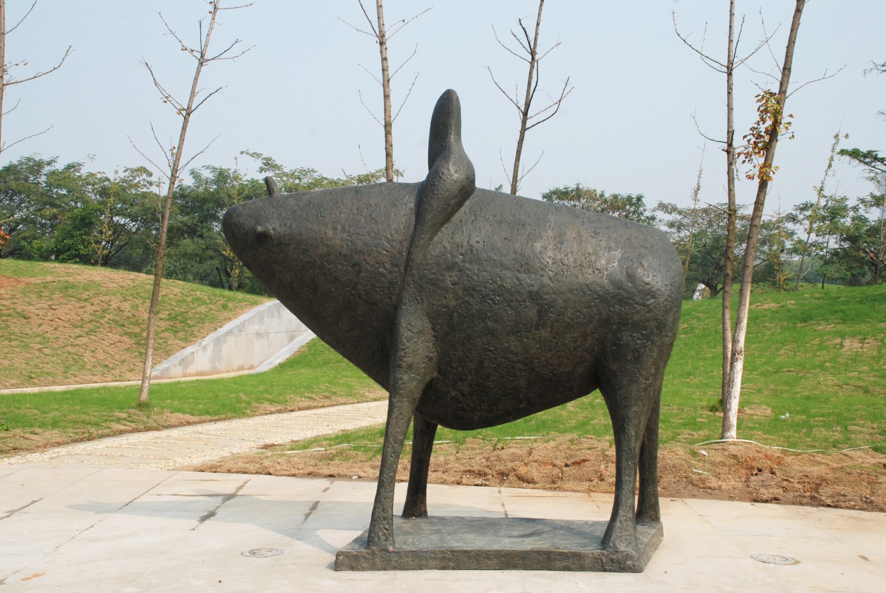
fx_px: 1146
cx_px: 443
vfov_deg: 29.0
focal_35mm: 46
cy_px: 296
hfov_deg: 42.3
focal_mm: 31
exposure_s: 1/125
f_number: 11
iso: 100
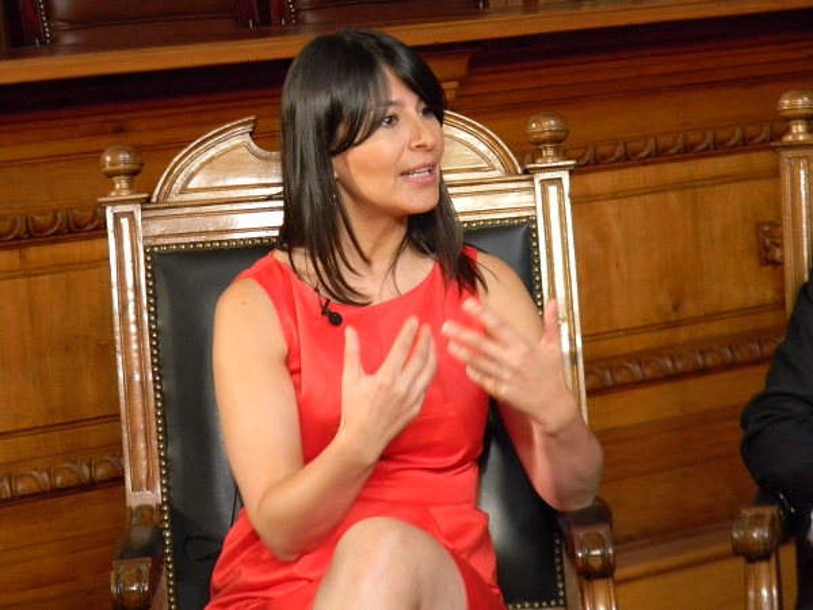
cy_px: 305
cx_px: 406
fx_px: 3476
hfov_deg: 13.3
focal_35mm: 148
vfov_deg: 10.0
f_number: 5
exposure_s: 1/24.4
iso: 400
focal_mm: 26.8
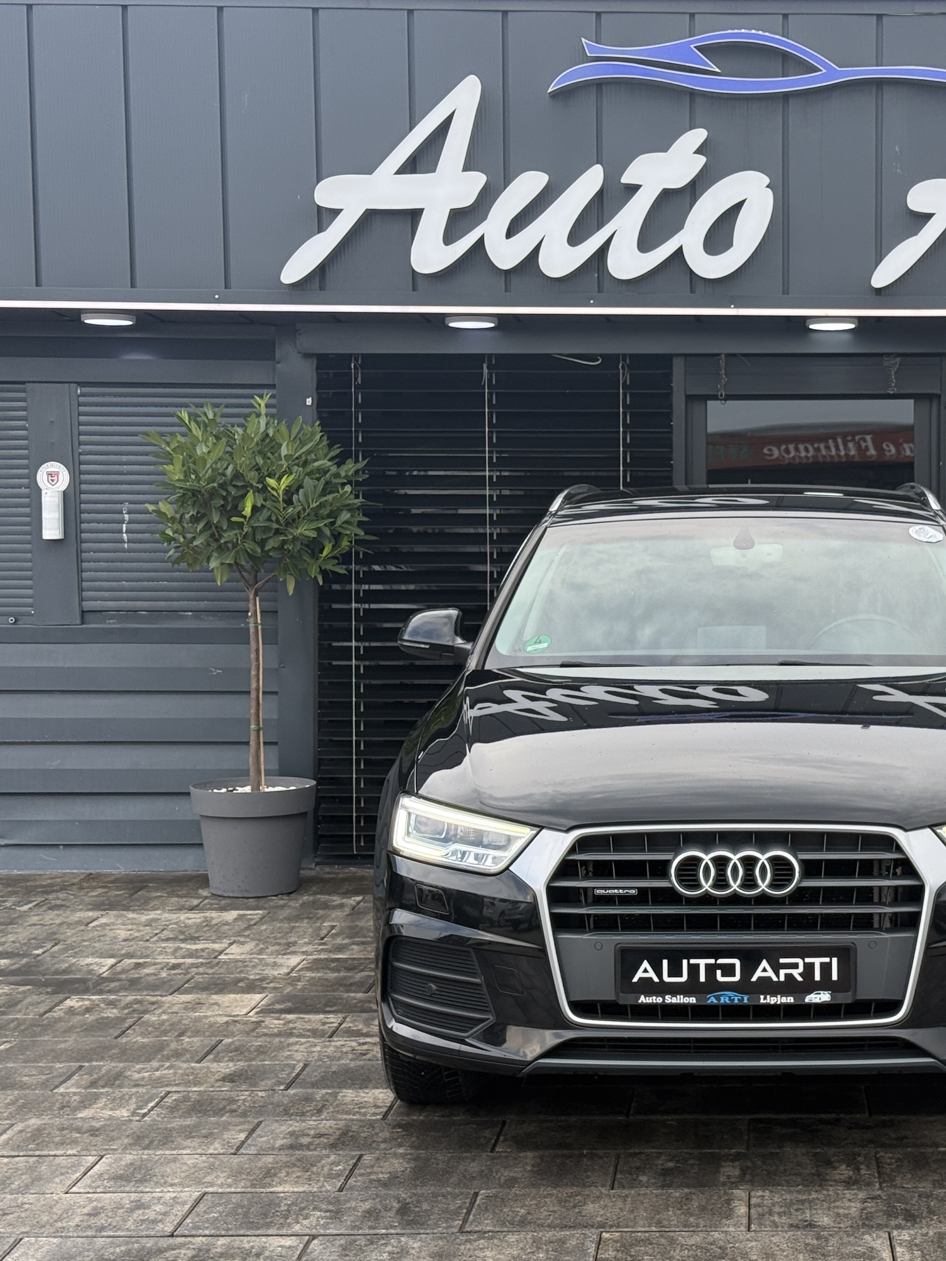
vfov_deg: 29.8
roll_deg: +0.3
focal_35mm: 65
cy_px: 632
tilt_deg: -1.9
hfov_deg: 22.3
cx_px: 750
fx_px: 2368
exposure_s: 1/778
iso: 64
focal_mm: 6.76
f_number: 1.78
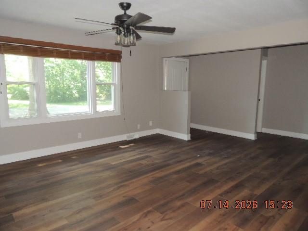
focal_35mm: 24
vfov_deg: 56.8
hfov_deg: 71.6
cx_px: 154
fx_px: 214
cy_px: 116
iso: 200
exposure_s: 1/30
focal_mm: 4.3
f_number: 3
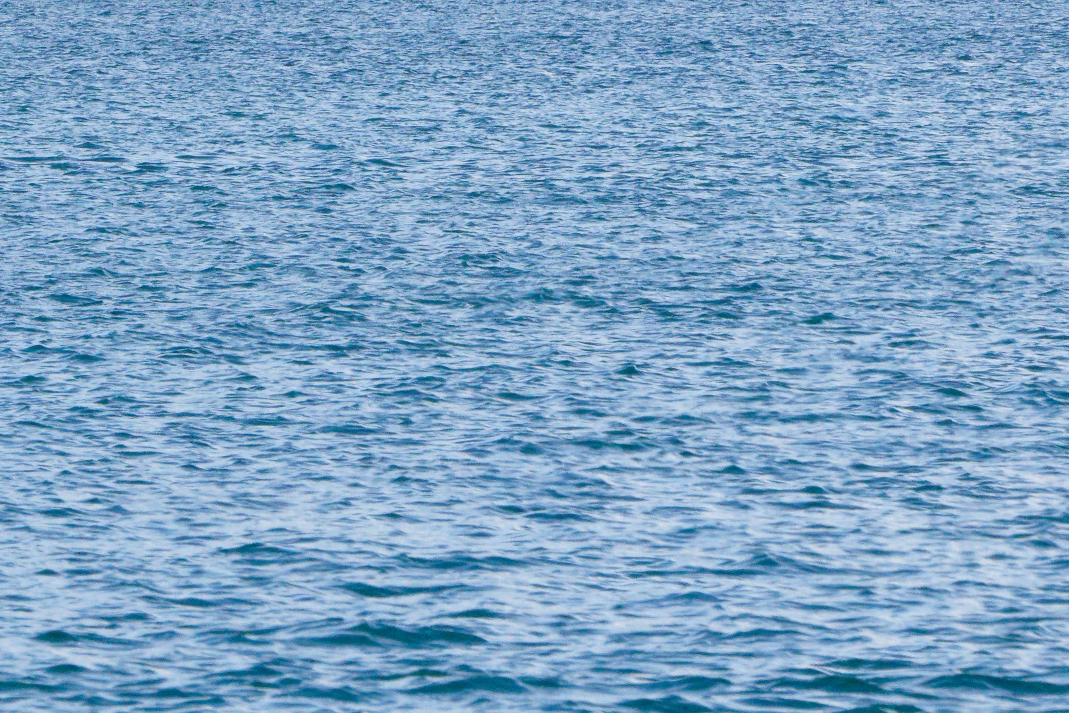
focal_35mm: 900
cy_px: -16
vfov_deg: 1.5
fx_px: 26723
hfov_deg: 2.3
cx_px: -387
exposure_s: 1/500
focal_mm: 235
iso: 1250
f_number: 14
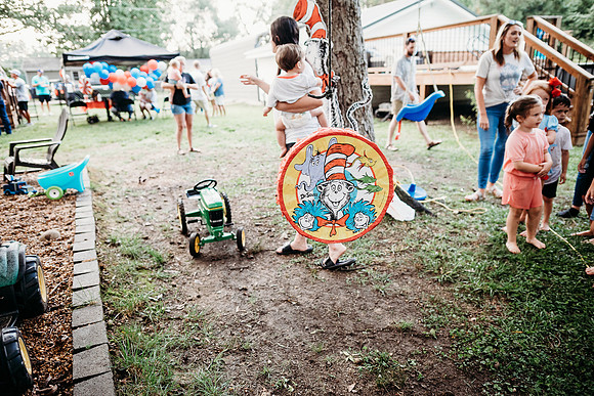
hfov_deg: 73.7
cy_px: 198
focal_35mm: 24
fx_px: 396
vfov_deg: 53.2
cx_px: 297
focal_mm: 24
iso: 1250
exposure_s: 1/200
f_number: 2.5
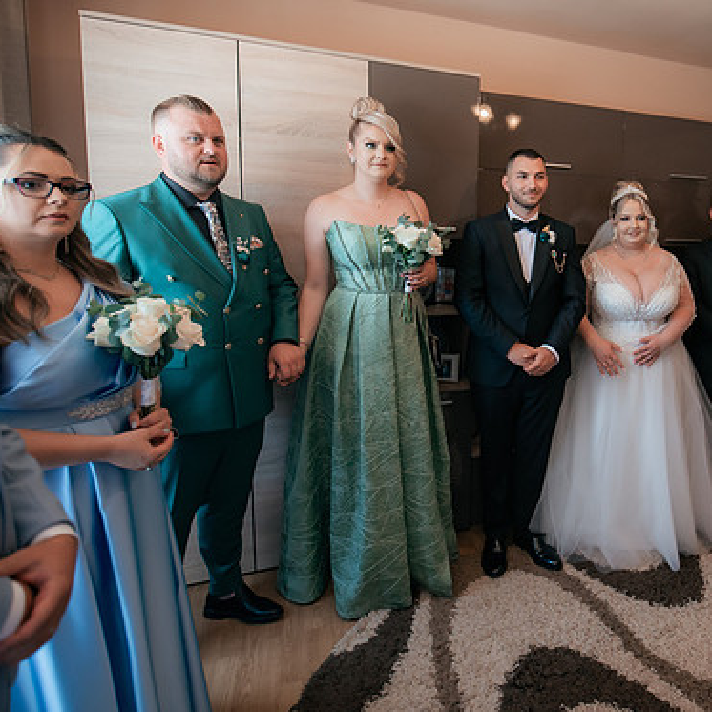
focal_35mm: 22
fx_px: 512
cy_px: 313
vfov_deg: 69.4
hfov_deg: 65.7
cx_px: 527
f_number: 2.8
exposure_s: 1/320
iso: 1600
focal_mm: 15
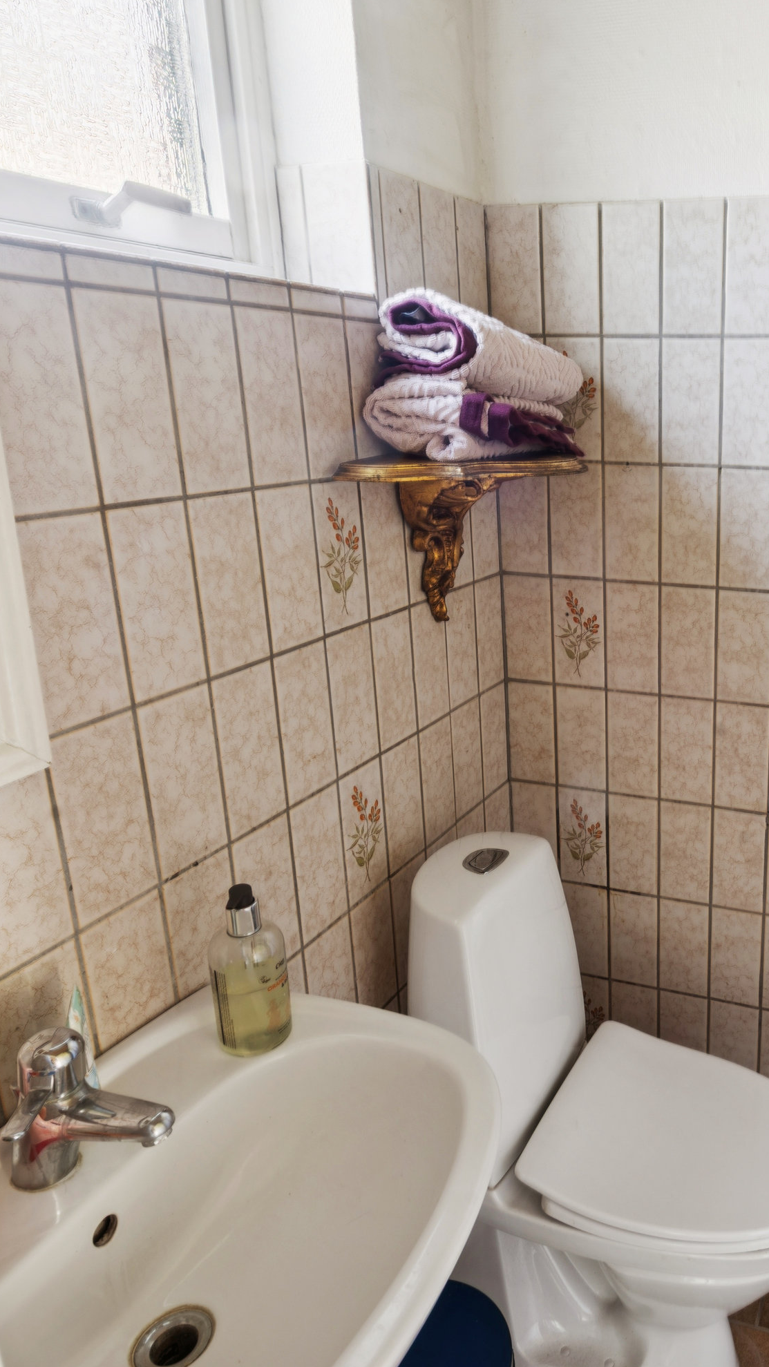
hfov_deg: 39.9
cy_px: 682
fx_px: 979
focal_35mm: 27
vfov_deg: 69.9
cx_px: 685
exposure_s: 1/1.67
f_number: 10
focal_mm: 17
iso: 200
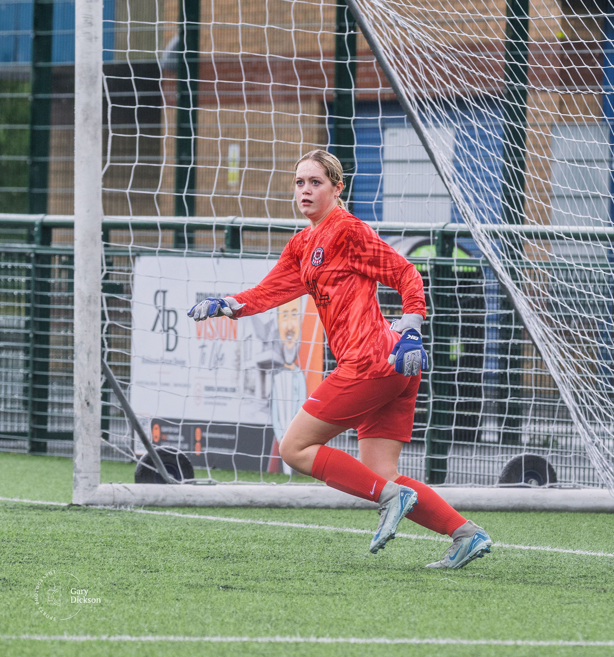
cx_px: 403
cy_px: 239
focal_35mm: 474
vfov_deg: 3.8
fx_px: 9867
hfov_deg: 3.6
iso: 500
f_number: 5
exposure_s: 1/1000
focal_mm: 220
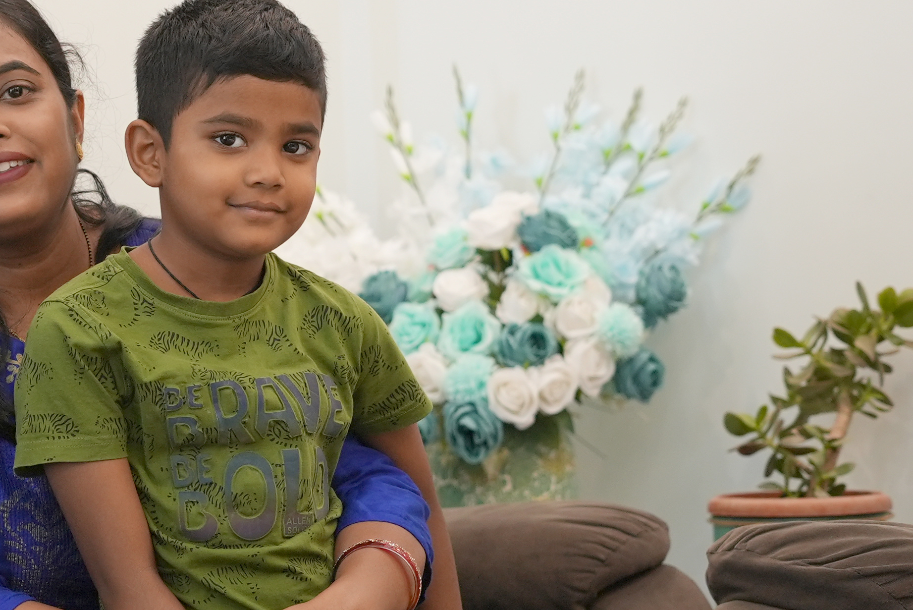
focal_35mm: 115
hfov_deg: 17.2
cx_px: -107
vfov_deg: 11.9
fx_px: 2918
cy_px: 231
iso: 1250
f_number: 3.5
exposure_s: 1/160
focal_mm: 50
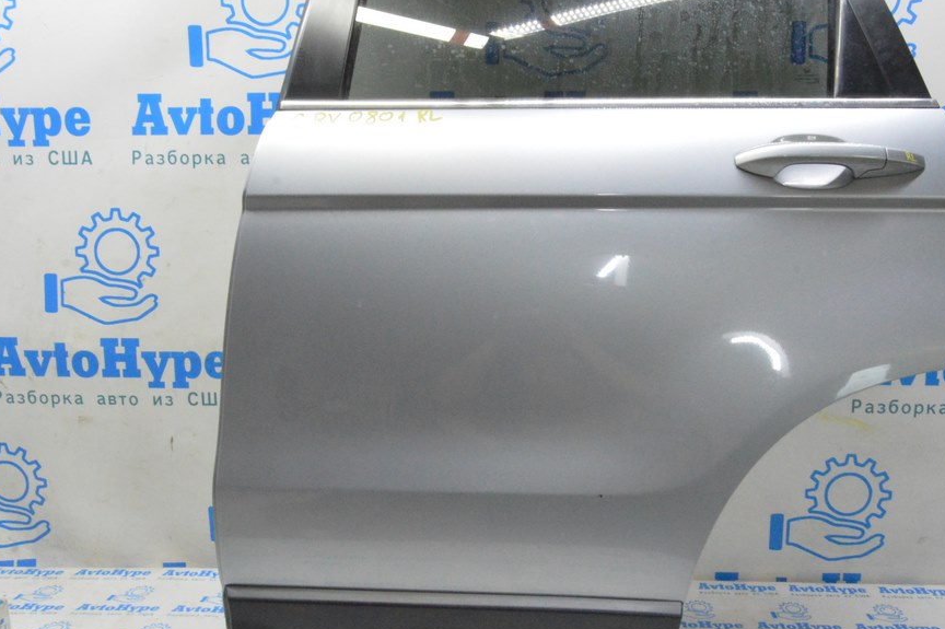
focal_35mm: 32
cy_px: 316
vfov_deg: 41.1
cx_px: 530
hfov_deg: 58.6
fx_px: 839
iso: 6400
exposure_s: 1/15
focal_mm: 18
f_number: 20
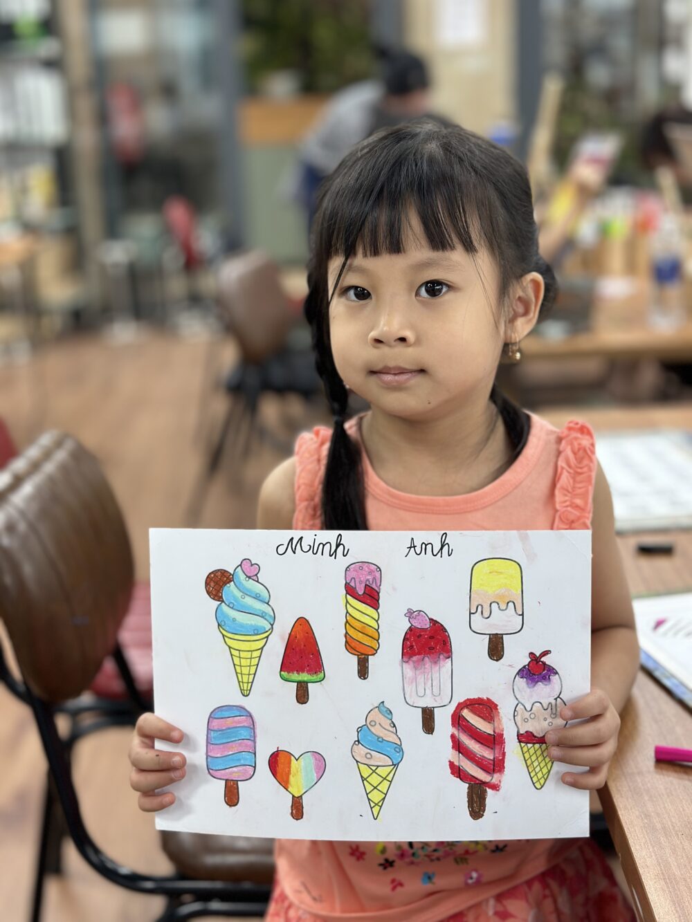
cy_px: 461
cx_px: 346
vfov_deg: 39.7
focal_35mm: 48
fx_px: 1279
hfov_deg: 30.3
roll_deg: +2.0
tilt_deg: -15.9
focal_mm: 6.86
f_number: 1.78
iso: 100
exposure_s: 1/100
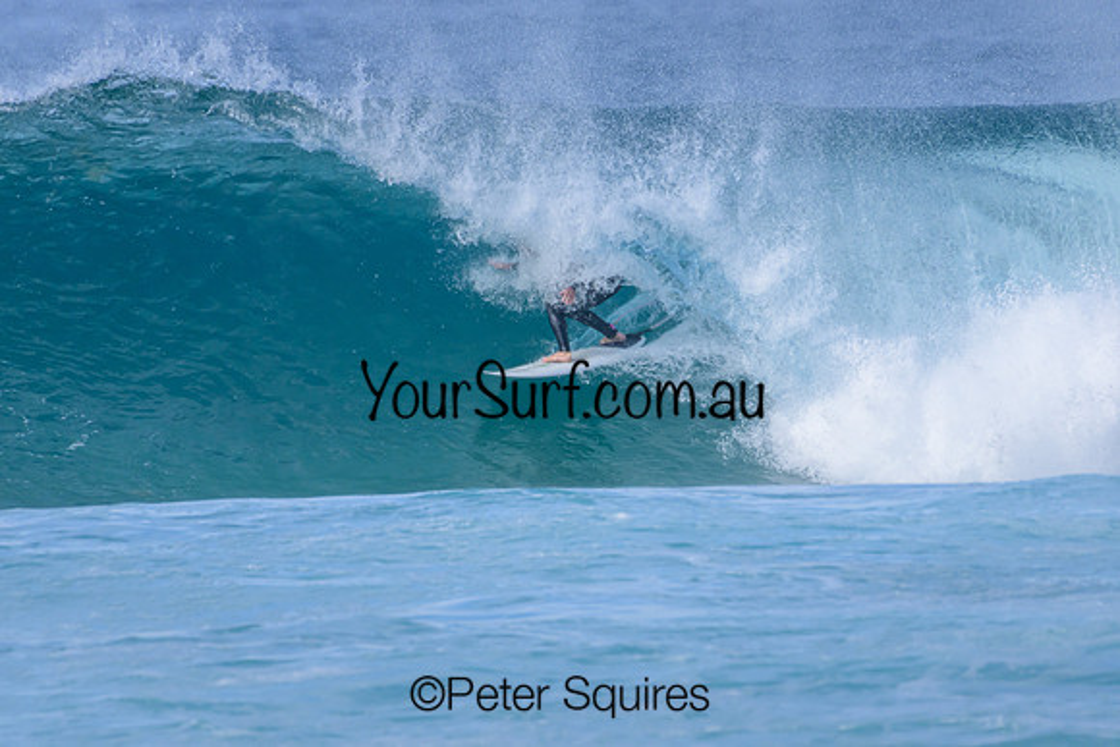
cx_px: 560
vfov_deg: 1.4
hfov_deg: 2.1
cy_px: 374
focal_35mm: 1000
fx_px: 31117
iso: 1400
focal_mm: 1000
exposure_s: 1/2000
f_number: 11
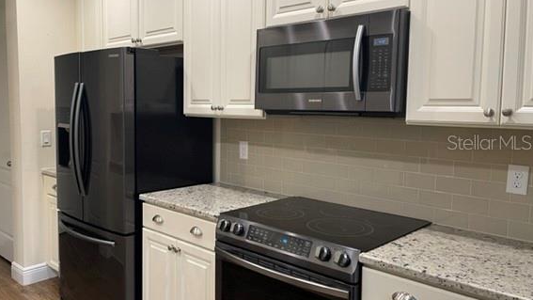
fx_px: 452
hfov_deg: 60.8
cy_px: 142
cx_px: 235
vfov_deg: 36.7
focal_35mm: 32
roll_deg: -0.5
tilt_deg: -6.4
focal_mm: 5.1
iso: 100
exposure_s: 1/60
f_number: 1.6
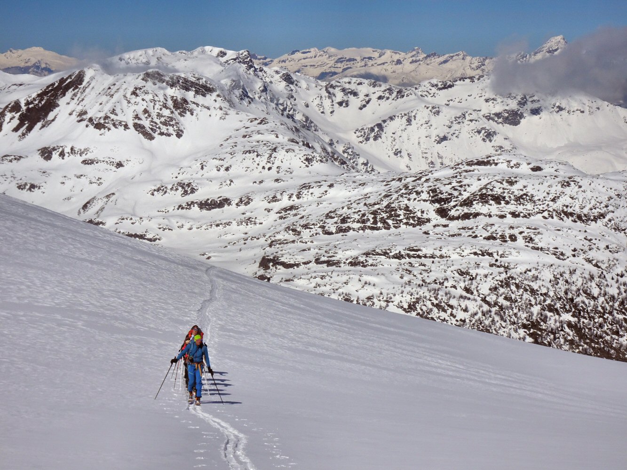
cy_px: 235
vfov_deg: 17.4
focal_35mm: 85
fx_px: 1540
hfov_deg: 23.0
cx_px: 314
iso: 80
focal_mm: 14.54
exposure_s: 1/2000
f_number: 5.6
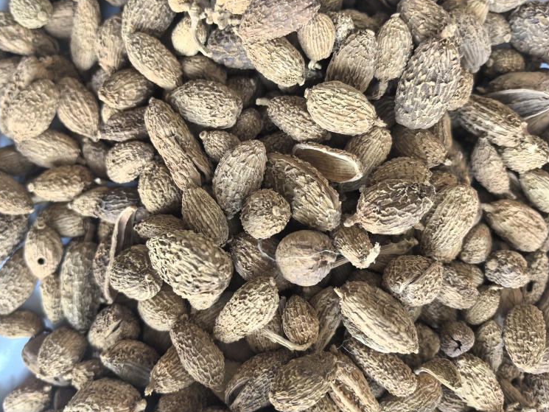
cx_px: 261
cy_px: 199
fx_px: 460
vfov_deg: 48.2
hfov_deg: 61.6
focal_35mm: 29
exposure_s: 1/100
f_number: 2
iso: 250
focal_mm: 5.75
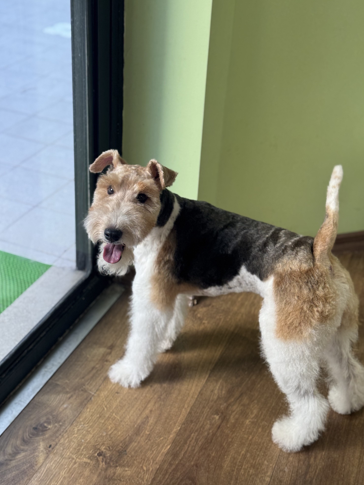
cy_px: 242
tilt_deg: -28.5
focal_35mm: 49
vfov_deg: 38.9
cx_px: 182
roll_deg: -6.8
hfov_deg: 29.7
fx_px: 687
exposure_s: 1/100
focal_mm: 6.76
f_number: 1.78
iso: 64
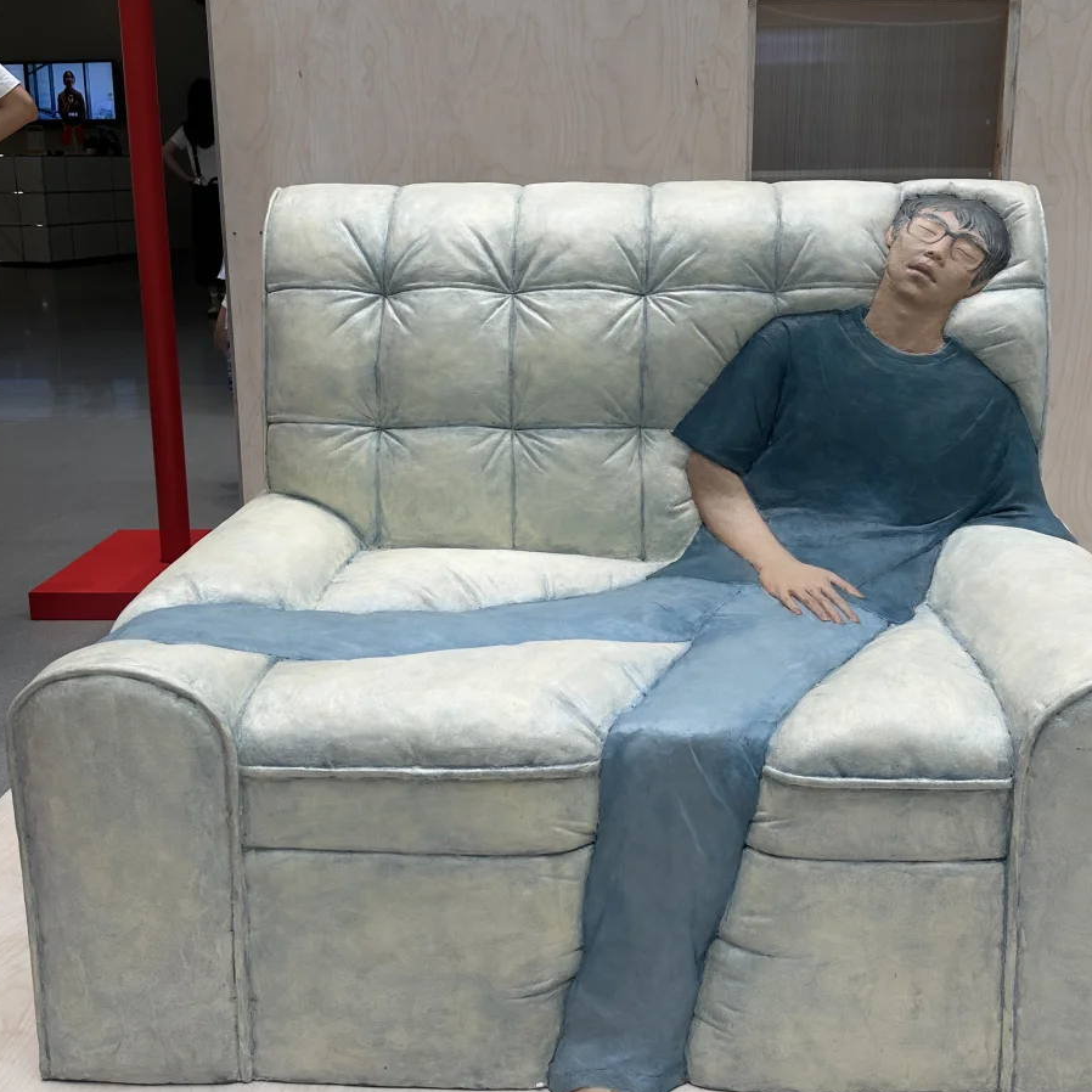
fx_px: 1213
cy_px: 426
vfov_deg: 48.1
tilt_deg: -11.2
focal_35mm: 34
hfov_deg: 48.3
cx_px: 621
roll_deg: -0.7
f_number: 1.78
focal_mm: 6.86
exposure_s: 1/153
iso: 64
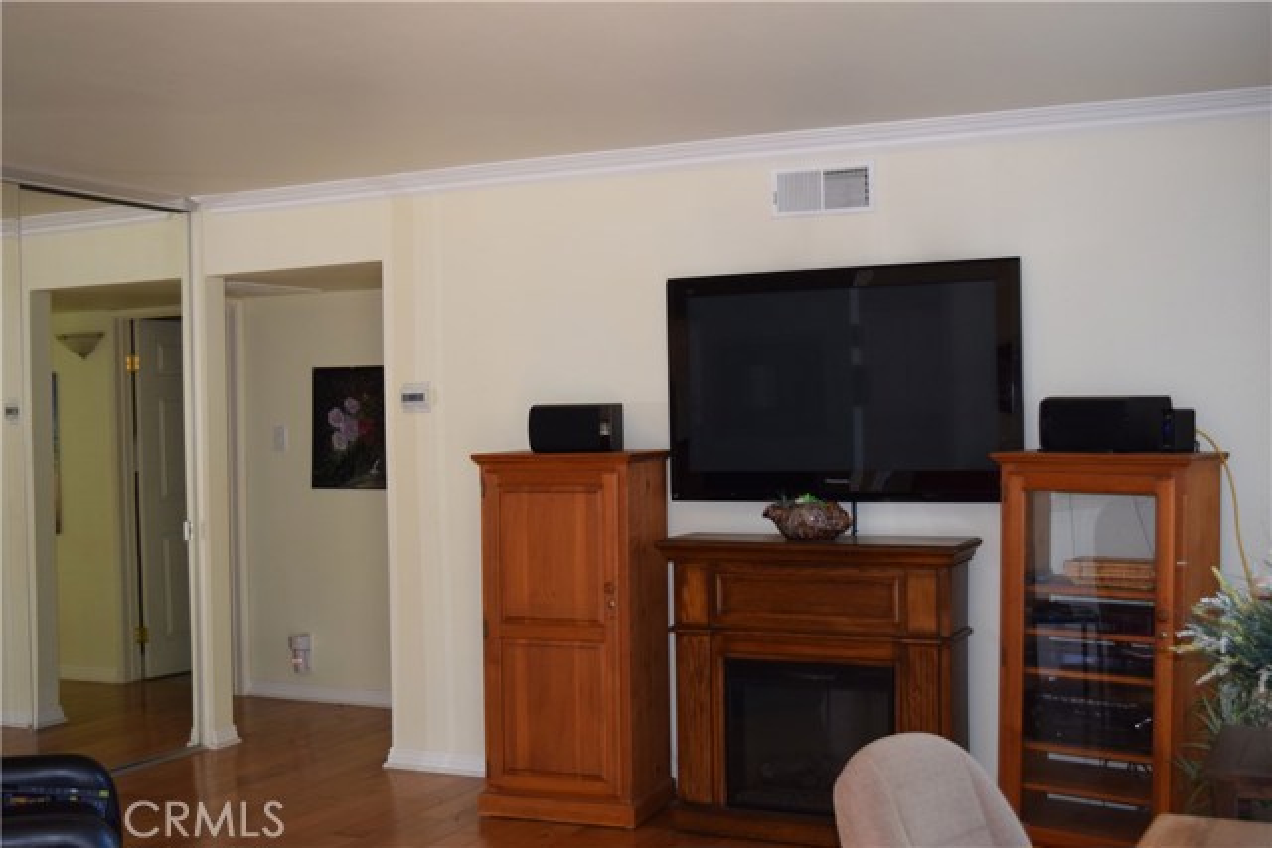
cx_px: 636
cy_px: 424
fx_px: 1537
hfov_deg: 45.0
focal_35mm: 44
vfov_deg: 30.9
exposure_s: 1/80
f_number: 4.5
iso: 800
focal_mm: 29
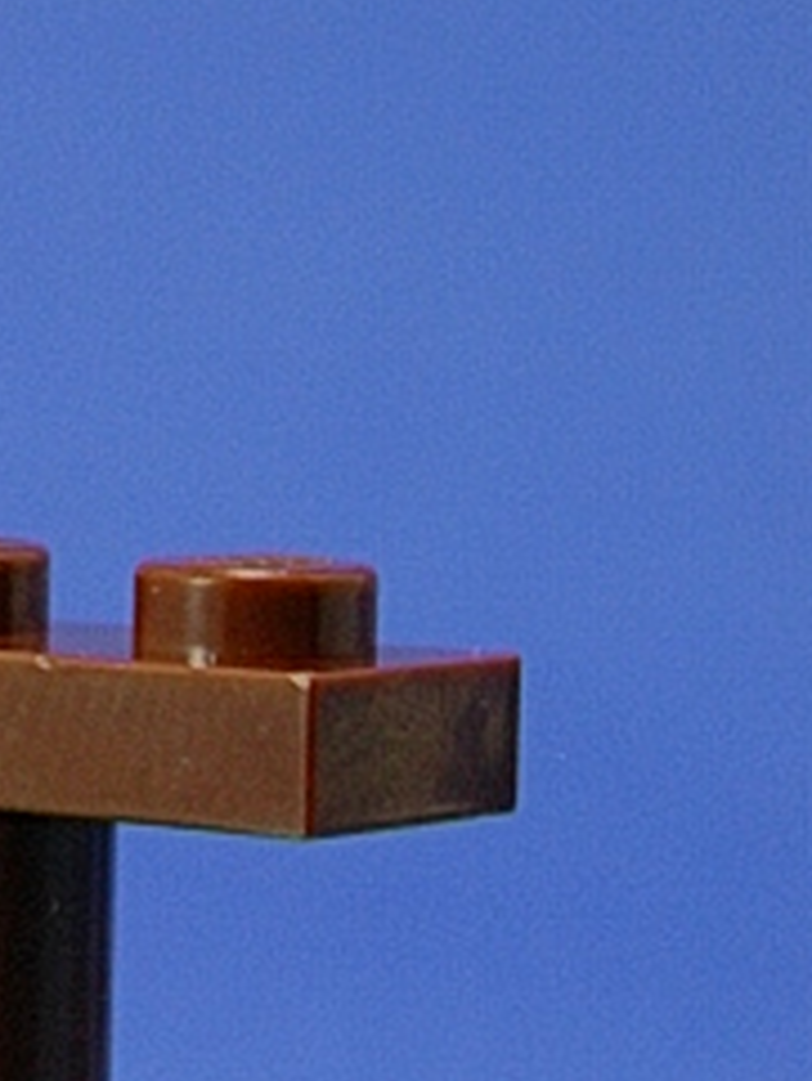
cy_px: 673
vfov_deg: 9.9
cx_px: -153
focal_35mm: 199
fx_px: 6219
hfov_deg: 7.4
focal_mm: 11.3
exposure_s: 1/12.3
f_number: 3.8
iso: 70
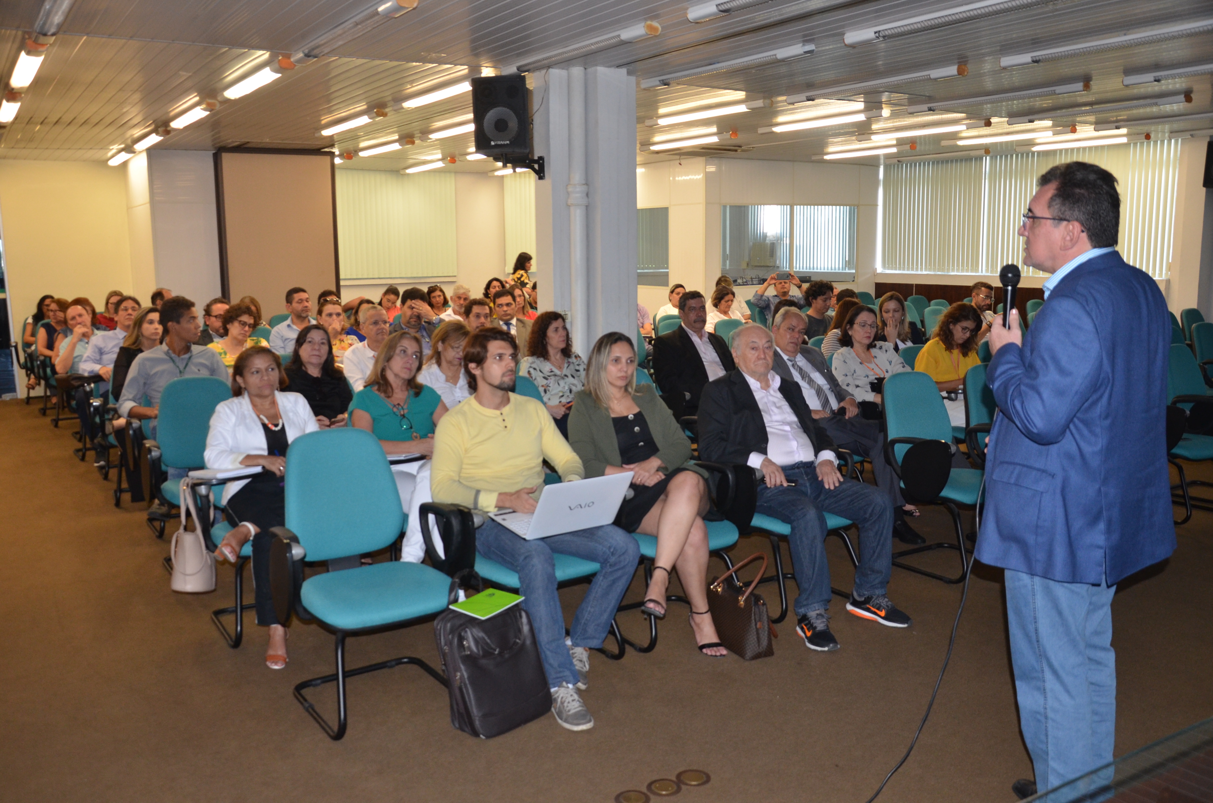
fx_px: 1059
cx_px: 606
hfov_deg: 59.6
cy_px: 402
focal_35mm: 32
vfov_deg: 41.5
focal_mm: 21
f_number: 5
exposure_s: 1/60
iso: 800
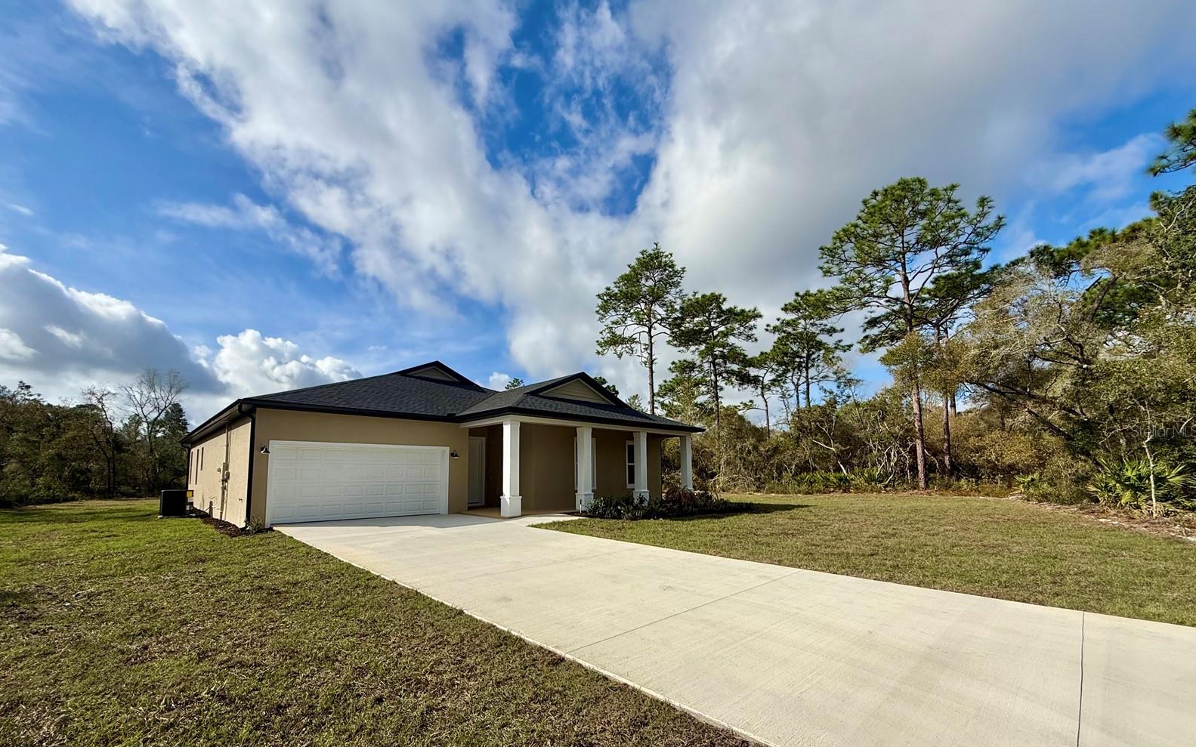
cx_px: 598
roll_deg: +0.8
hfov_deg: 101.5
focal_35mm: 15
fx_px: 489
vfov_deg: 74.3
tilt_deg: +6.8
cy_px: 431
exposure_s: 1/3460
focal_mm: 2.22
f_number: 2.2
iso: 50
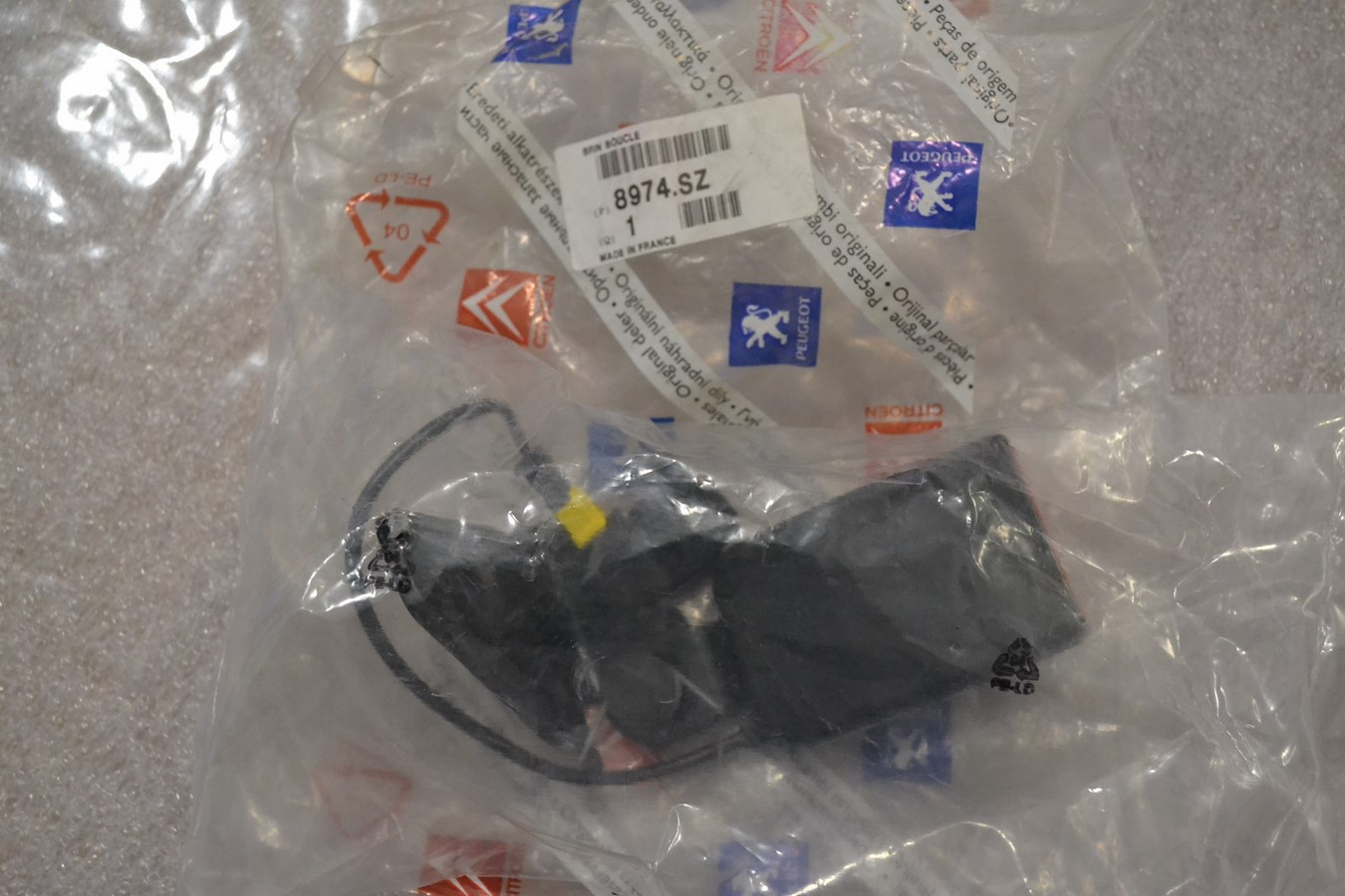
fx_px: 1793
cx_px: 672
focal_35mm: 48
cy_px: 448
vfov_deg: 28.1
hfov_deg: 41.1
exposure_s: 1/40
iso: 3200
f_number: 4.8
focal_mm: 32
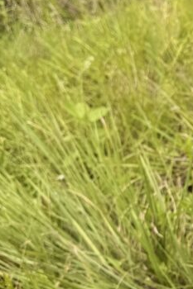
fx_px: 588
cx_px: 316
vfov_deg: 27.5
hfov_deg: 16.4
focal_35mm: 73
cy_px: 196
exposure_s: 1/909
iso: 80
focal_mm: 6.76
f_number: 1.78
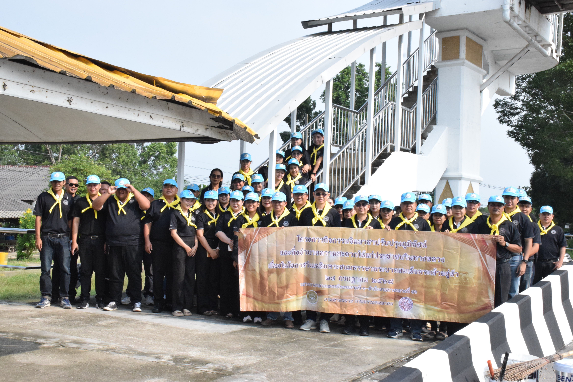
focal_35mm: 45
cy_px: 191
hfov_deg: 43.6
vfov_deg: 29.9
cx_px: 286
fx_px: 716
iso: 4000
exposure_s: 1/1000
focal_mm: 30
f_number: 16
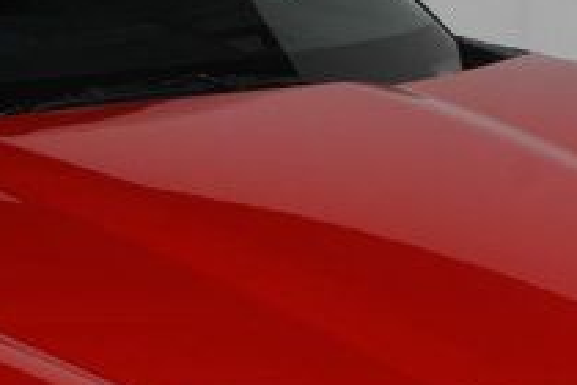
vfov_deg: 7.0
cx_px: 104
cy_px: 437
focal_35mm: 195
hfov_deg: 10.5
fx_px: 3125
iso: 100
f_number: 11
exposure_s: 1/160
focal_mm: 27
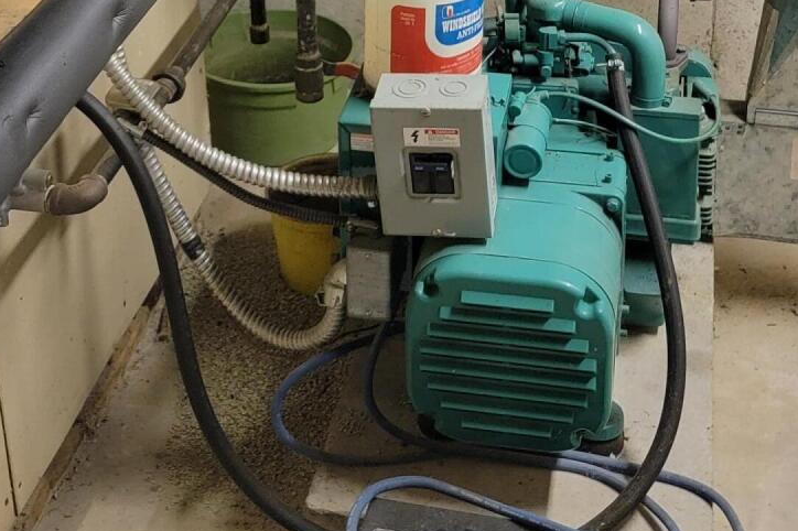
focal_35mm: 69
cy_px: -123
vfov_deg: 18.6
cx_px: 392
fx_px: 1529
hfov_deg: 29.3
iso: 640
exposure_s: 1/40
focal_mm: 6.7
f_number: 1.8
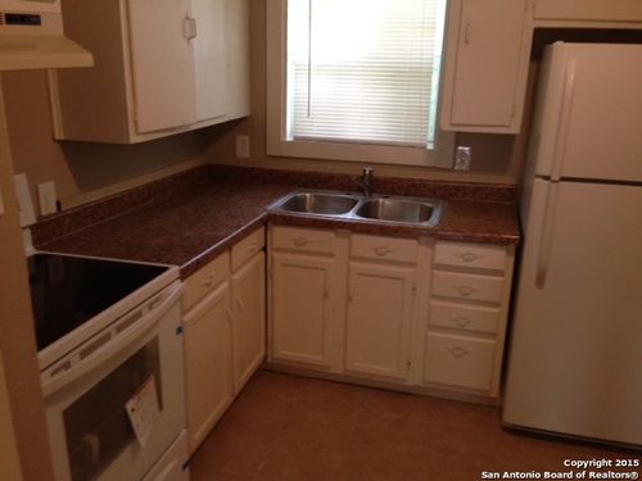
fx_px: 612
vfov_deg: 42.9
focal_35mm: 33
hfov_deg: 55.4
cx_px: 321
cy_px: 240
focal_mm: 4.12
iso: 100
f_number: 2.4
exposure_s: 1/20
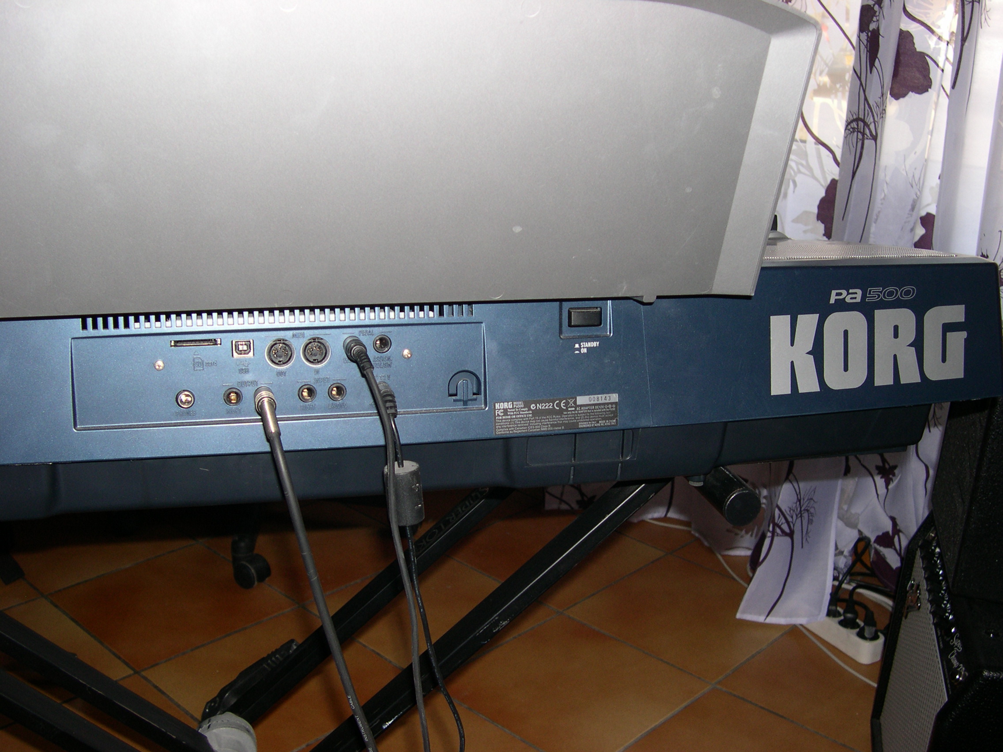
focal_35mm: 38
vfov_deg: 37.7
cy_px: 376
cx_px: 502
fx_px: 1101
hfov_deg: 49.0
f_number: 2.8
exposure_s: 1/60
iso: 100
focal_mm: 8
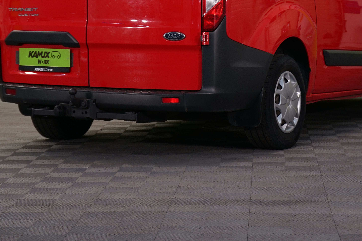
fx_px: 1277
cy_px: -5
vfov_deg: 10.7
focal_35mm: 127
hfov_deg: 16.1
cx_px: 222
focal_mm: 62
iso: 320
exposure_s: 1/30
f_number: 5.6
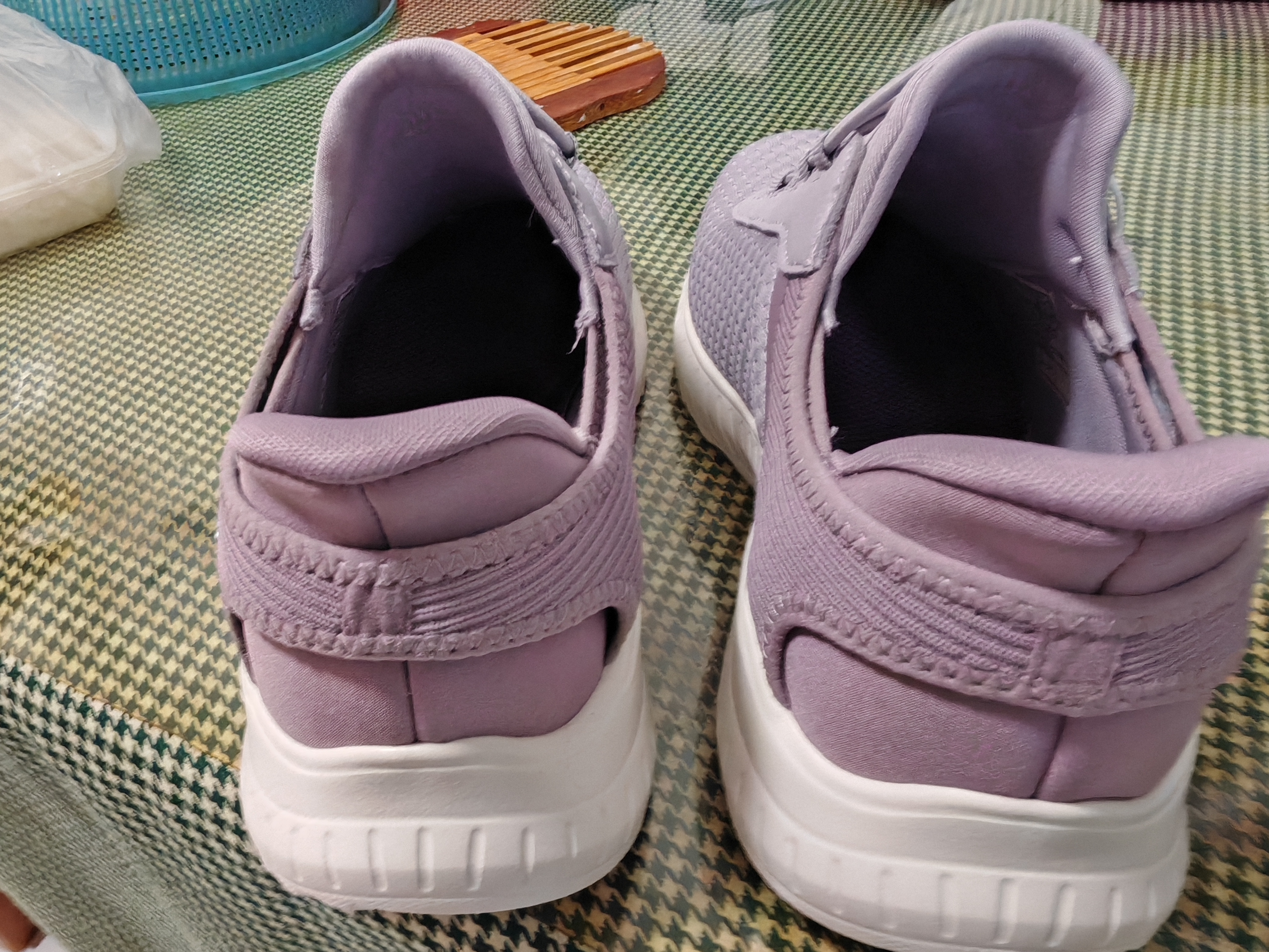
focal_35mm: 27
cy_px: 476
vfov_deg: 51.4
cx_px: 634
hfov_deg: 65.3
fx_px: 990
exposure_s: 1/20
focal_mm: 1.96
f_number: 2.2
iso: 320
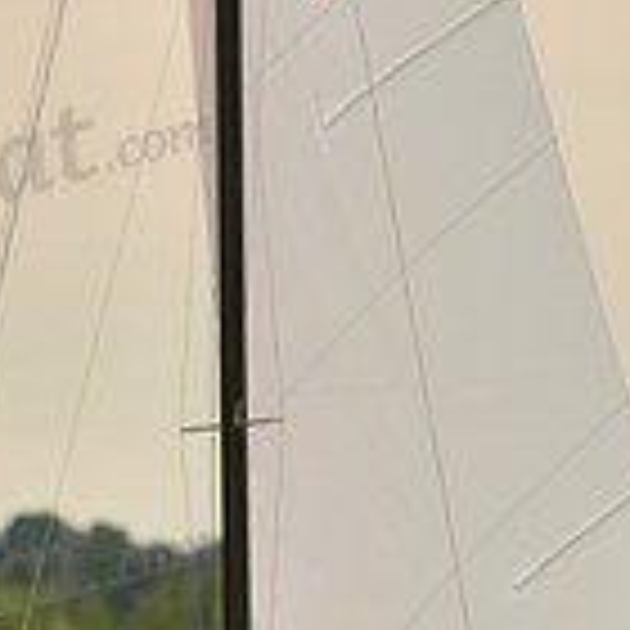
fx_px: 17461
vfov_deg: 2.1
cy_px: 781
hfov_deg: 2.1
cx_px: 450
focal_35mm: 848
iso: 320
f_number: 5
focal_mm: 240
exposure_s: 1/1600
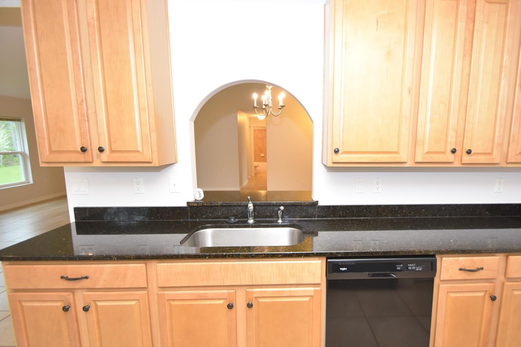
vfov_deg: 67.2
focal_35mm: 18
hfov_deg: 89.1
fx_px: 260
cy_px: 191
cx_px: 306
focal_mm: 10
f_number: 4
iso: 720
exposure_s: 1/60
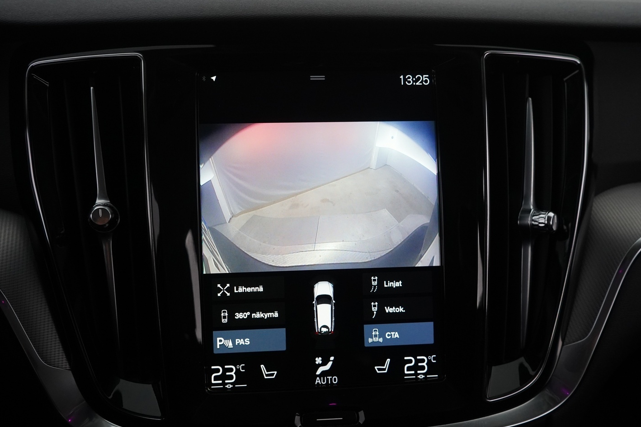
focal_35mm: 32
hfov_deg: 58.7
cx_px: 340
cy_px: 233
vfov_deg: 41.1
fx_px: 570
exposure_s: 1/60
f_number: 5
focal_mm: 28
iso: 3200
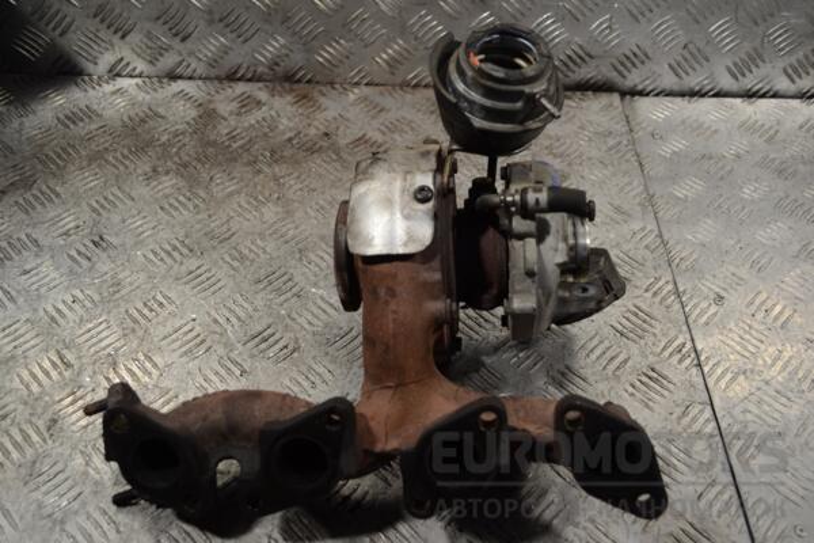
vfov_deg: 36.9
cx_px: 407
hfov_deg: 53.1
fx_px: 814
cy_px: 272
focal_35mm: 36
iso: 100
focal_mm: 24
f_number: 4
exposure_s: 1/50
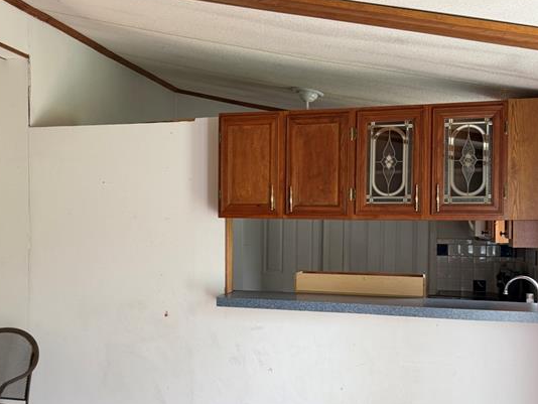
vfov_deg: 31.5
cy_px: 231
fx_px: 715
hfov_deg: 40.7
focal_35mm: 46
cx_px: 178
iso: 125
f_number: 1.78
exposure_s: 1/121
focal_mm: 6.76
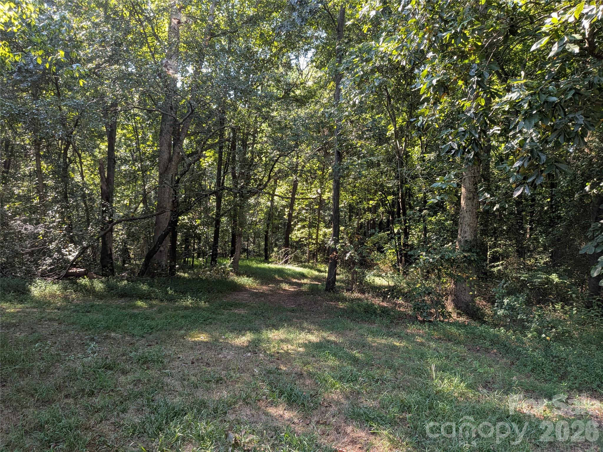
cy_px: 226
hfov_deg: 71.6
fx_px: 418
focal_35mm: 24
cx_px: 302
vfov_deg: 56.8
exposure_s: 1/249
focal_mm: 4.53
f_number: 1.7
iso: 85
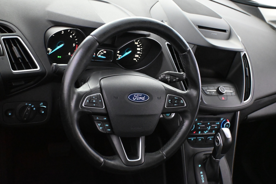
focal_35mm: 42
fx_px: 322
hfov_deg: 46.4
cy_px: 92
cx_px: 138
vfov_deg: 31.9
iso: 10000
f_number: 4.5
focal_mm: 28
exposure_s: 1/60
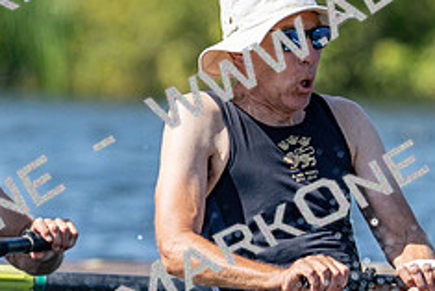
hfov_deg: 1.8
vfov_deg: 1.2
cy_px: 134
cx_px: 374
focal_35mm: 1143
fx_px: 13819
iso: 400
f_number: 6.3
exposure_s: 1/2000
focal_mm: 463
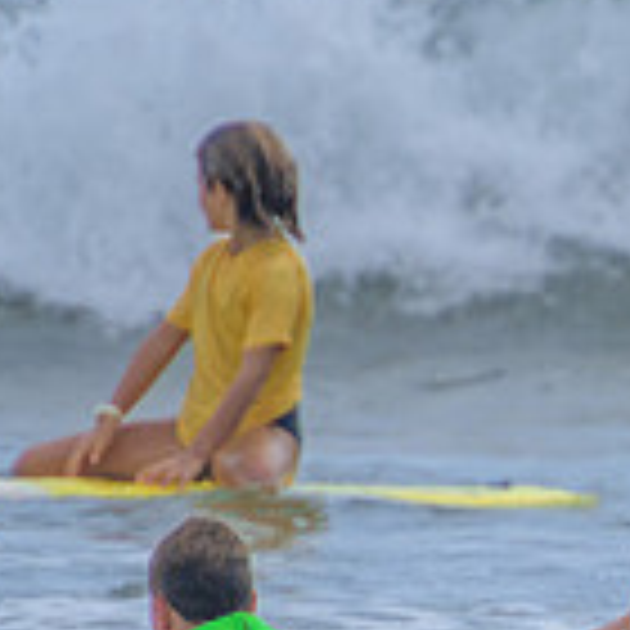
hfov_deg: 1.0
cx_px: 1424
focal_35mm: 1731
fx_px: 35642
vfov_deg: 1.0
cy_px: 660
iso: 220
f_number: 5.6
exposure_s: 1/1600
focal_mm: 400
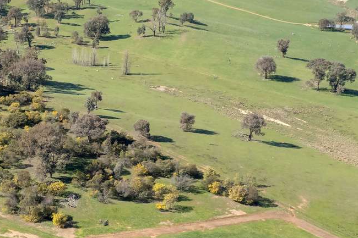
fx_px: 646
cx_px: 20
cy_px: 120
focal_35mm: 65
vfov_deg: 20.9
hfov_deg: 29.4
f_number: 2.8
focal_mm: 8.38
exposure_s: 1/640
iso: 140
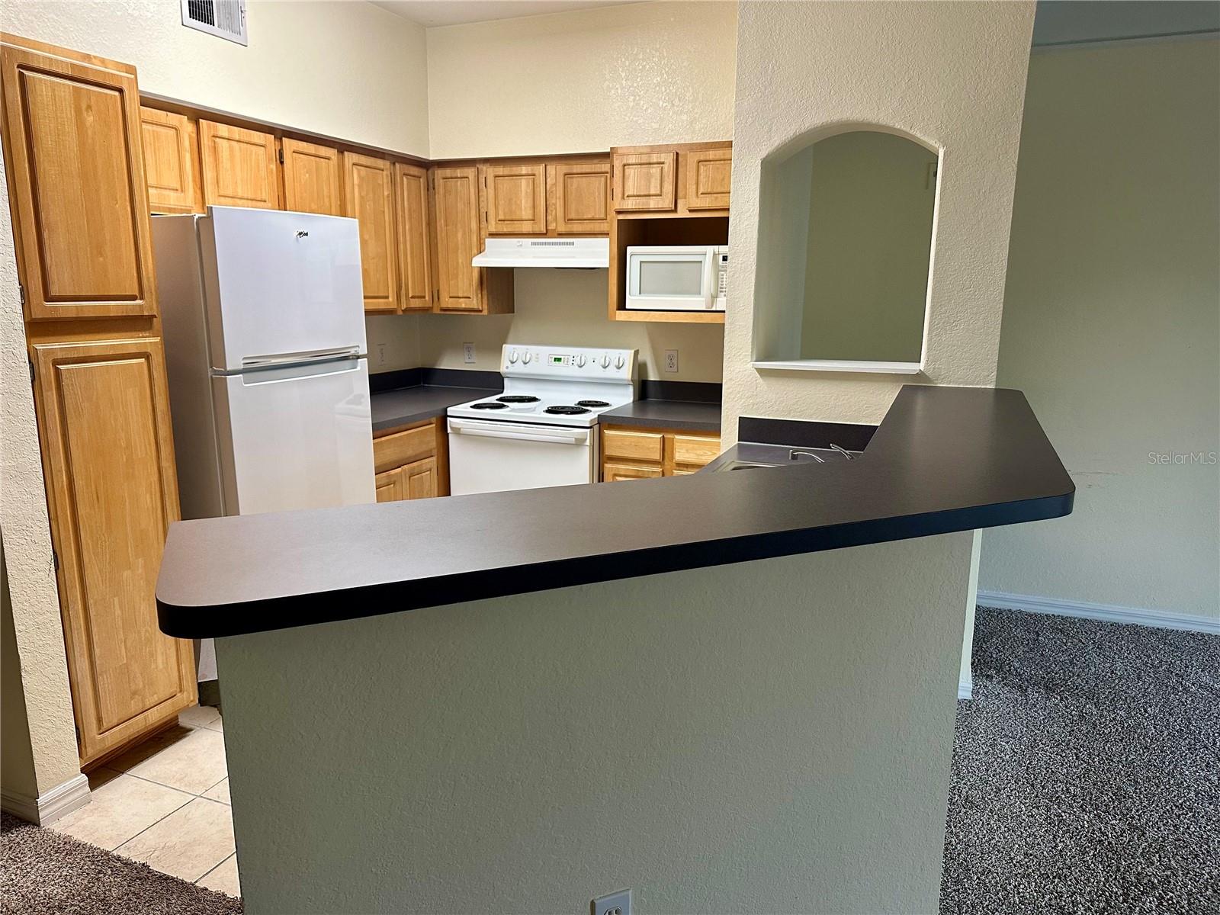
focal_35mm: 24
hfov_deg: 71.6
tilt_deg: -11.1
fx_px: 846
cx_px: 610
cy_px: 458
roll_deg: -0.3
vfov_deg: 56.8
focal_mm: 6.86
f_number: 1.78
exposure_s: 1/60
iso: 250
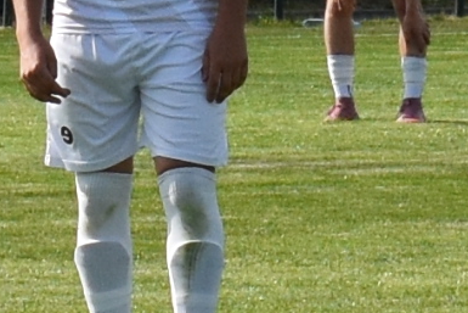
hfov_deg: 5.9
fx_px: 4514
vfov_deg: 3.9
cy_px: -123
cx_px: -69
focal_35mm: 347
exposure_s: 1/1600
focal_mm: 55
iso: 400
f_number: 7.1
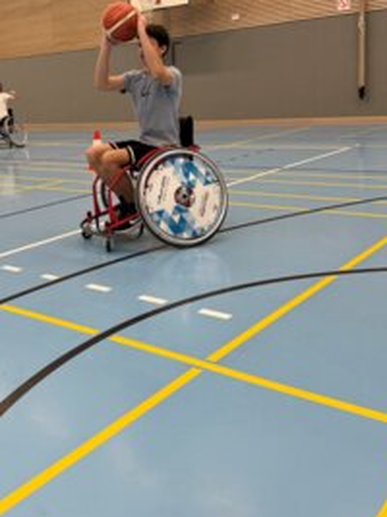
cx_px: 135
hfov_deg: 39.3
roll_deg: +3.3
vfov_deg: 50.1
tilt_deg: -10.4
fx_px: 537
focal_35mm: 36
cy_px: 159
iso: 100
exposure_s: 1/121
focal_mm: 6.86
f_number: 1.78
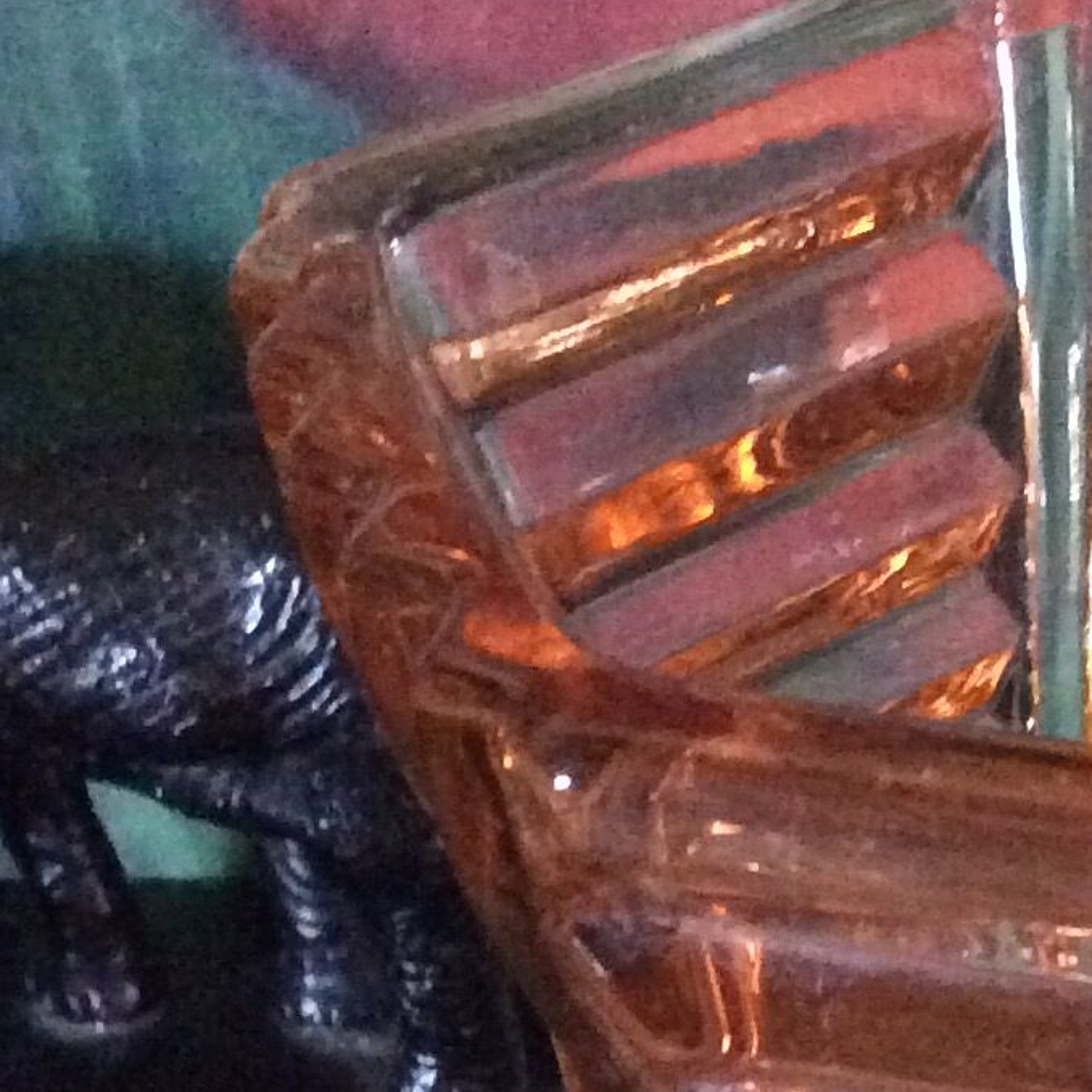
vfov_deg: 15.8
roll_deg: +0.3
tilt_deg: -35.5
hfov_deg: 16.0
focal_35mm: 108
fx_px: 3855
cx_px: 915
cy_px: 1140
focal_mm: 3.3
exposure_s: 1/17
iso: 800
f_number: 2.4
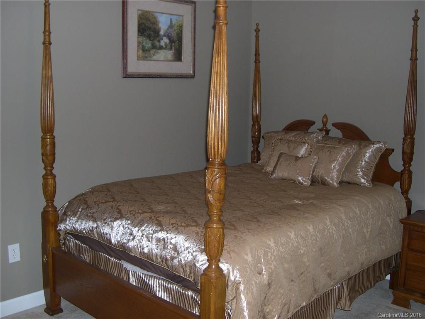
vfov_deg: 37.7
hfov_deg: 49.0
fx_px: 467
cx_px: 212
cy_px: 160
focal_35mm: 38
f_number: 2.8
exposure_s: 1/60
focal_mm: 8
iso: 172
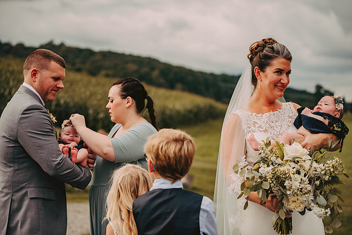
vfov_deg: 19.5
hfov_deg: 28.8
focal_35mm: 70
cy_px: 118
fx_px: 685
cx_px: 176
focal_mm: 70
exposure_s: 1/1600
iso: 200
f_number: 2.8
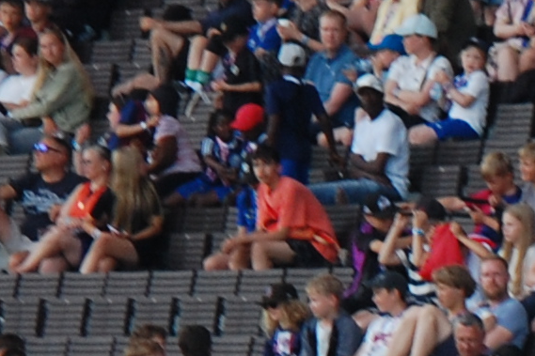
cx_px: 1321
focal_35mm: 832
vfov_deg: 1.6
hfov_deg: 2.5
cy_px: 749
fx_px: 12355
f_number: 5
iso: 400
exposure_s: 1/400
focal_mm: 105
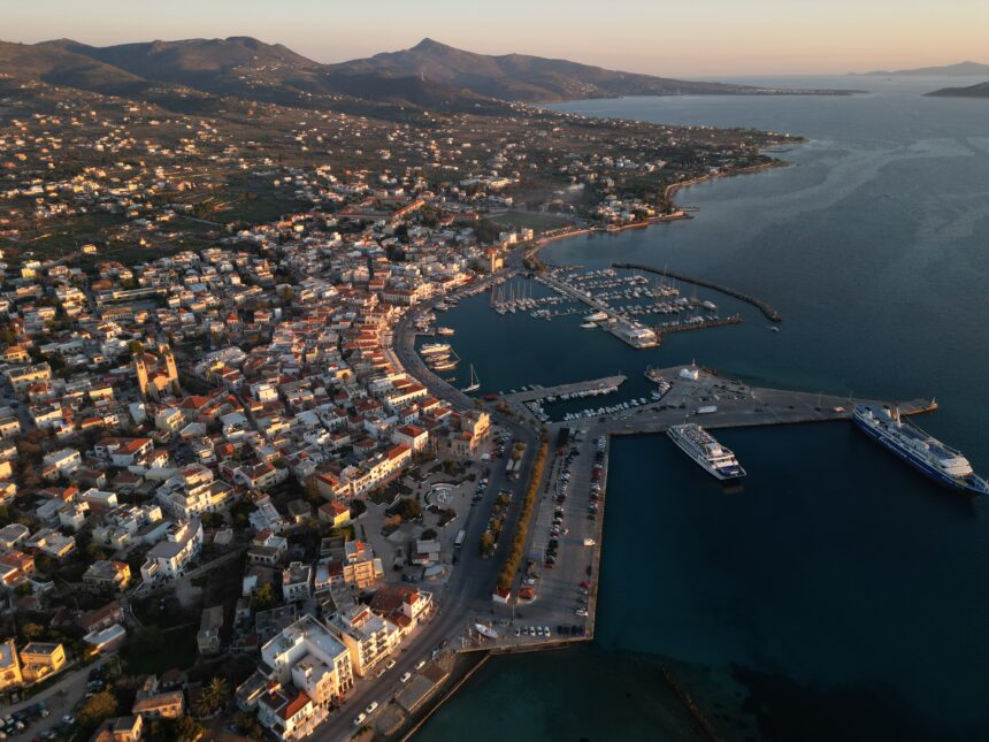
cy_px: 371
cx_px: 494
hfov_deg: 71.6
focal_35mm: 24
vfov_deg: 56.8
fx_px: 686
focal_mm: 6.72
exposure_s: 1/400
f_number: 1.7
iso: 100
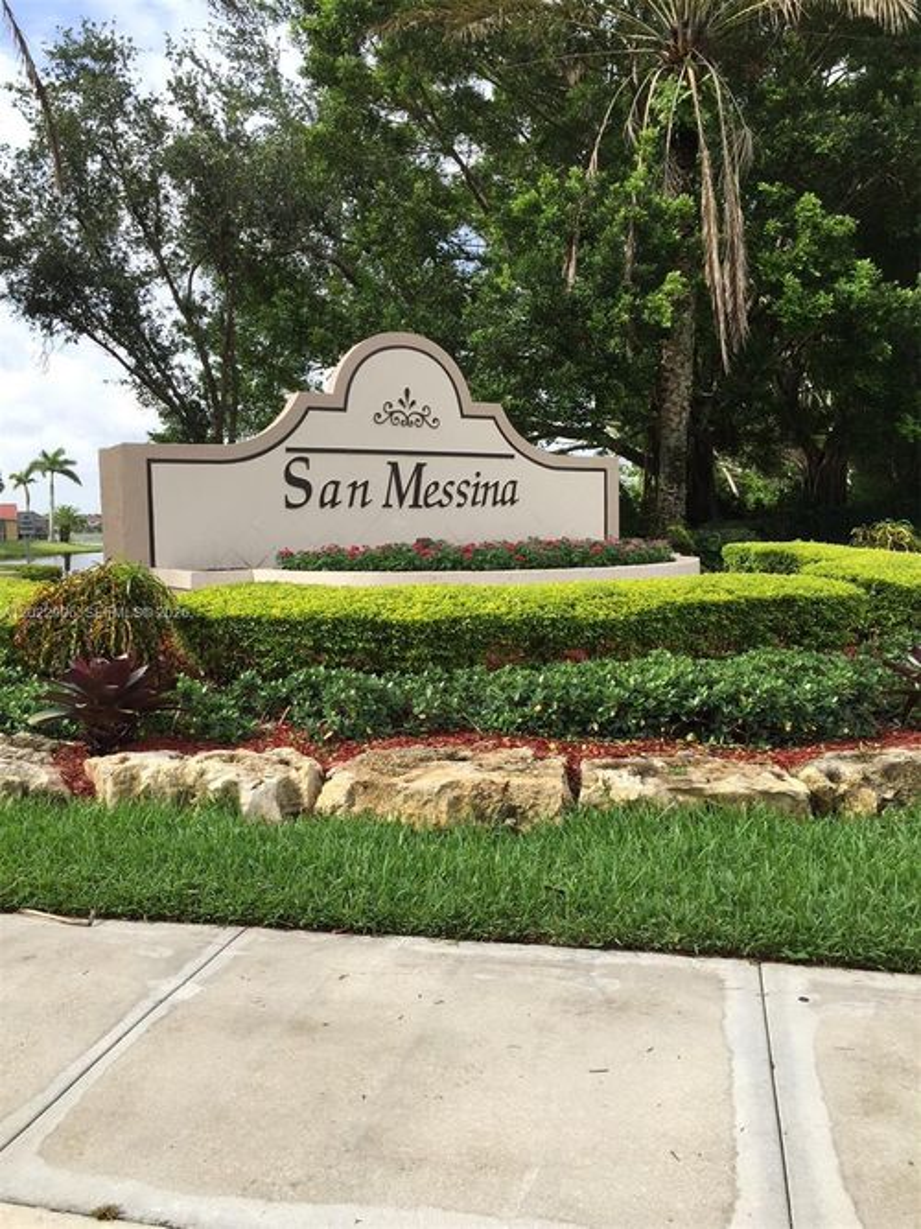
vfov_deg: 61.7
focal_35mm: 29
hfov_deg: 48.2
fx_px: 1029
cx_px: 460
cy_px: 614
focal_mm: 4.15
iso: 32
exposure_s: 1/1068
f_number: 2.2
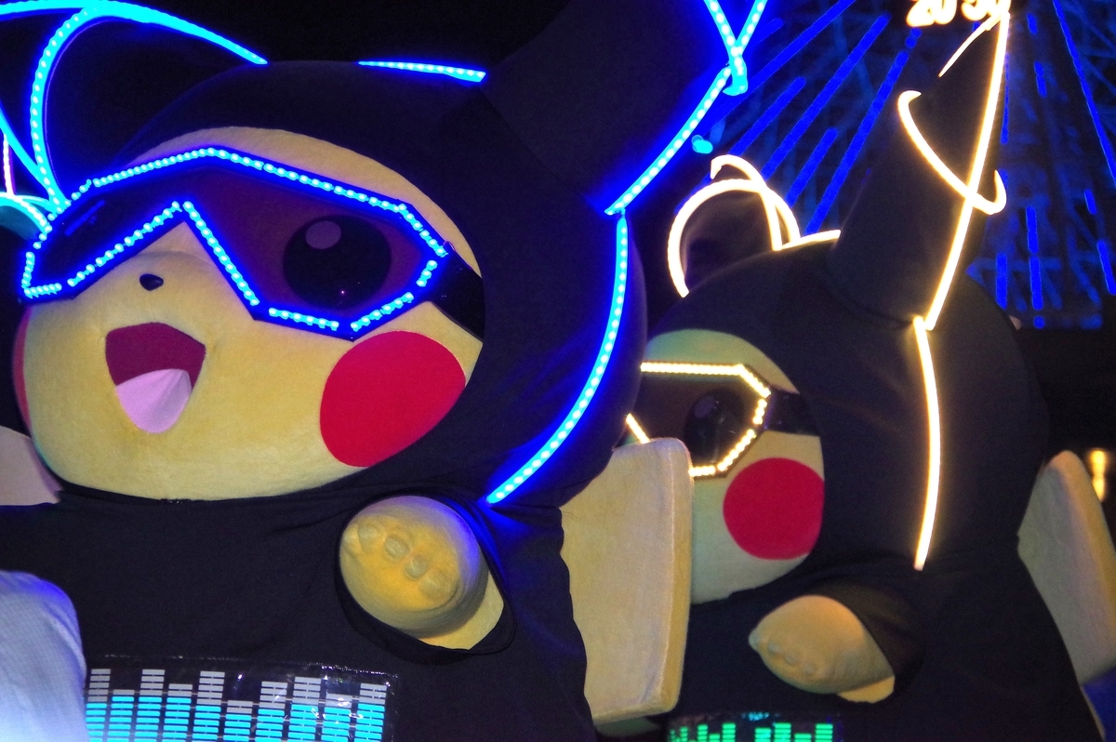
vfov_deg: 9.1
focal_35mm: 150
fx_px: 4646
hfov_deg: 13.7
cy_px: 371
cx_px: 558
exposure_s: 1/160
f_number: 5.6
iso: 6400
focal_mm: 100
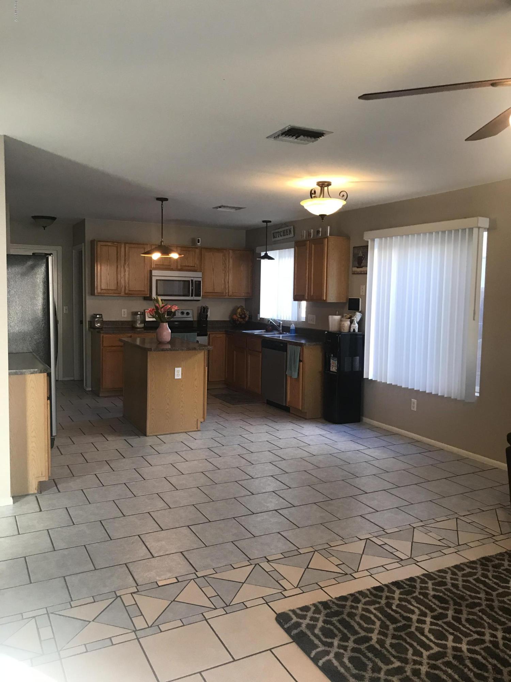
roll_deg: -0.9
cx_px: 256
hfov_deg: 49.7
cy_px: 341
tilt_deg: -5.6
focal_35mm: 28
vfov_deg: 63.4
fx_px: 551
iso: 32
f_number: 1.8
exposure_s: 1/30
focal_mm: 3.99
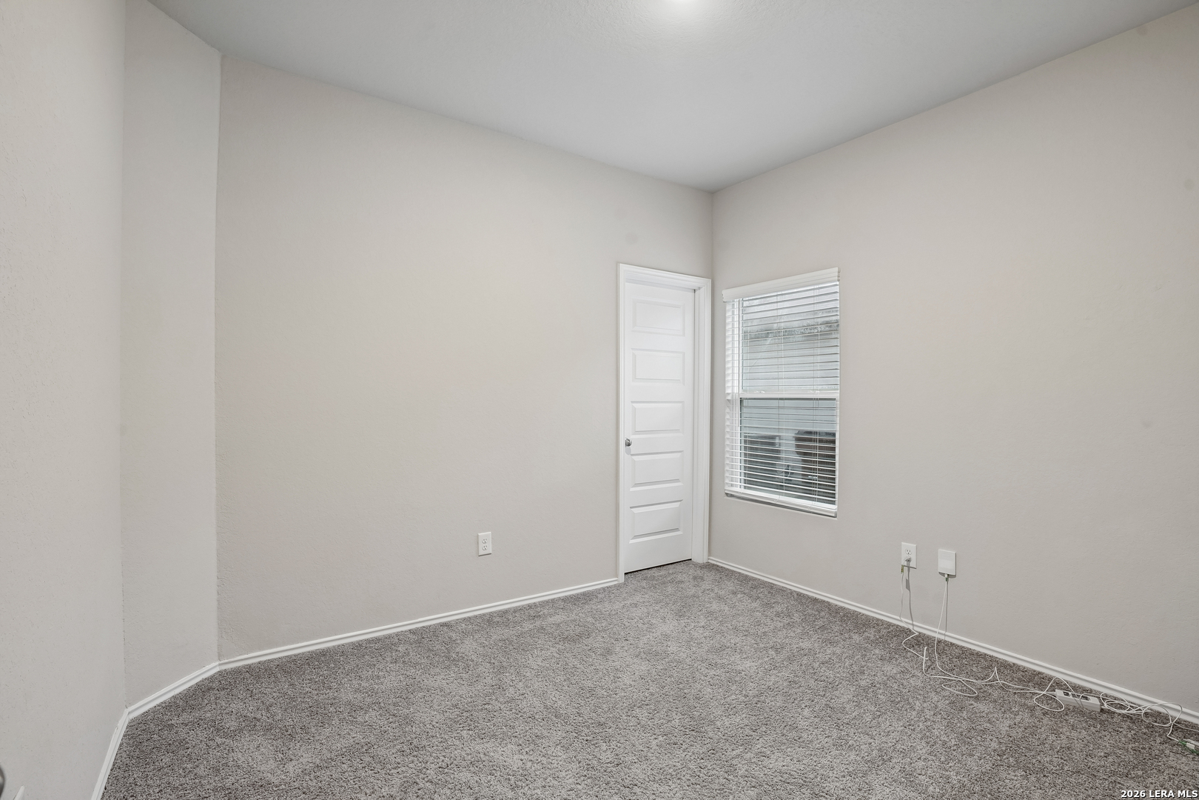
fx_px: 533
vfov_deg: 73.7
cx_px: 600
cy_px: 400
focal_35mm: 16
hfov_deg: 96.7
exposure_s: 1/5
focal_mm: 16
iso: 400
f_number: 8
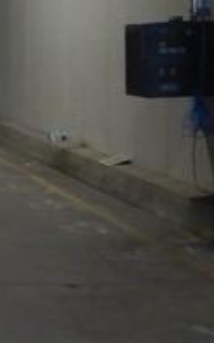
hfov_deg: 9.1
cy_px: 110
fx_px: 1233
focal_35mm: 132
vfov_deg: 15.8
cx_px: -263
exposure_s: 1/15
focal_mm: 4.3
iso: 400
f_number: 2.8
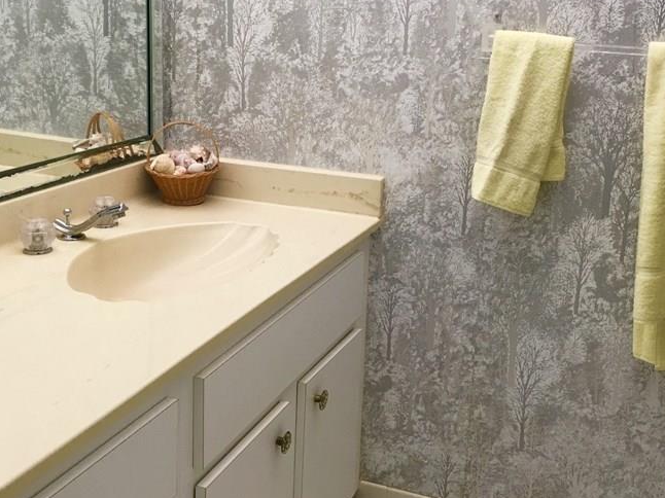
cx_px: 377
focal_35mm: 46
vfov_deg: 31.4
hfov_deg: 41.2
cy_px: 189
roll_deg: -3.6
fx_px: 883
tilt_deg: -12.4
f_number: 2.2
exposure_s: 1/30
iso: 80
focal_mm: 4.15
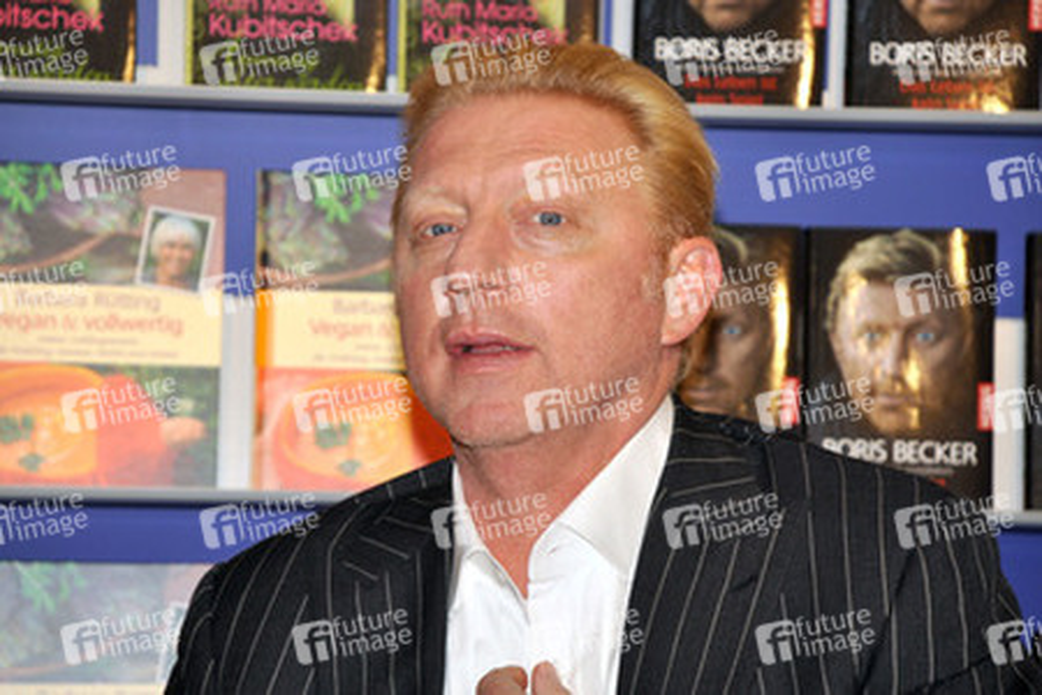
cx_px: 521
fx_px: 5861
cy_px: 348
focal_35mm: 202
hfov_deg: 10.2
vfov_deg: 6.8
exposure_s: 1/160
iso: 400
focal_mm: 135
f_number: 6.3
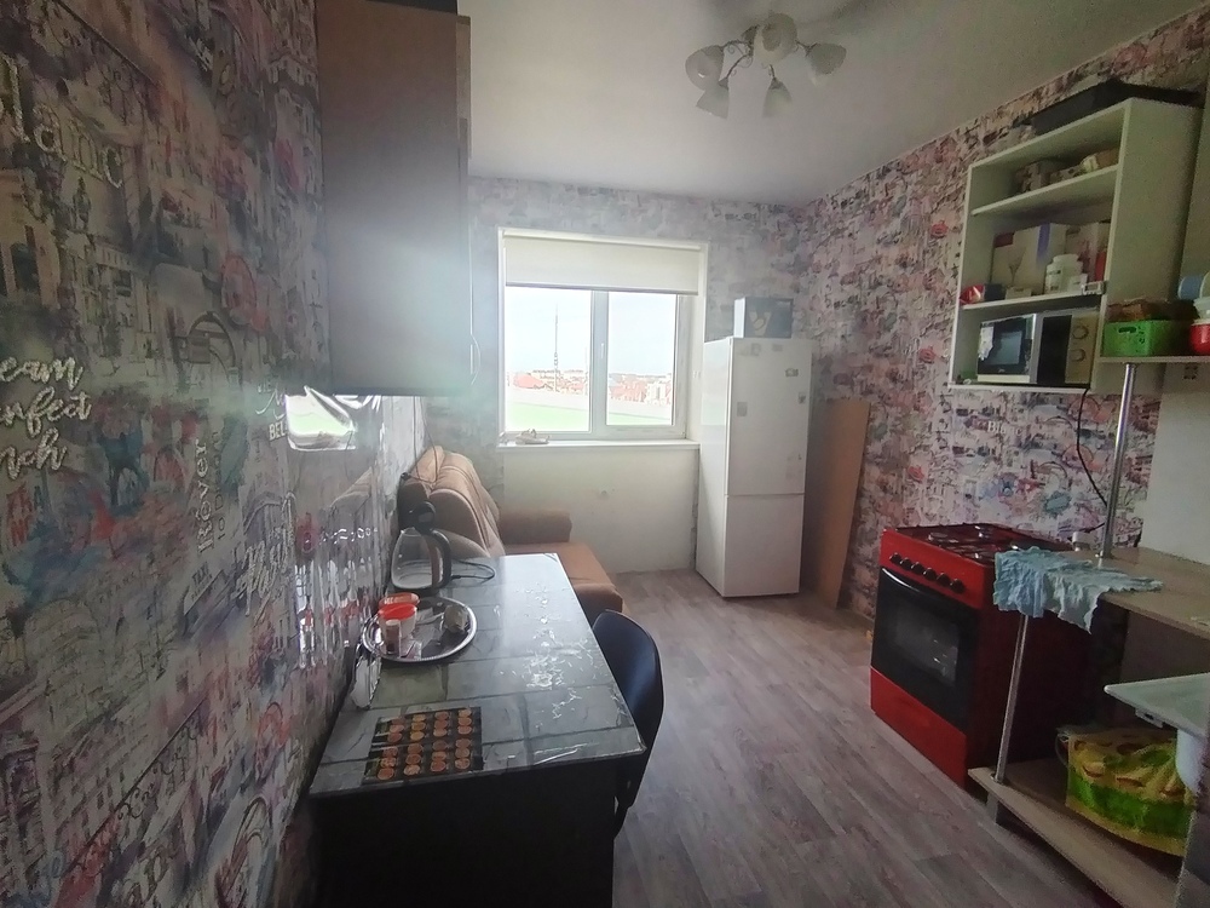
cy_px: 454
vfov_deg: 78.1
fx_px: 559
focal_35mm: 16
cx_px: 605
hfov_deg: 94.5
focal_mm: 1.42
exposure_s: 1/60
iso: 135
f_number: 2.2
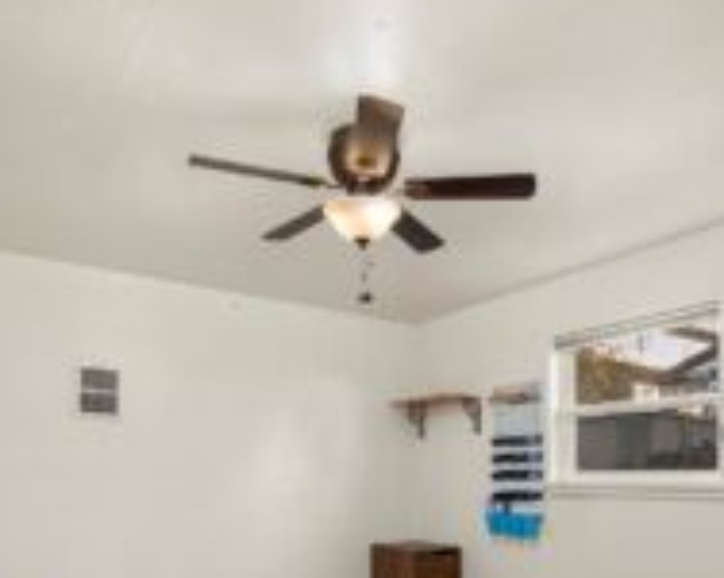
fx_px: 599
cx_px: 401
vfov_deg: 48.4
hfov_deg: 62.1
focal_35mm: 28
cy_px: 468
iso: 1000
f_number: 7.1
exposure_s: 1/20
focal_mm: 14
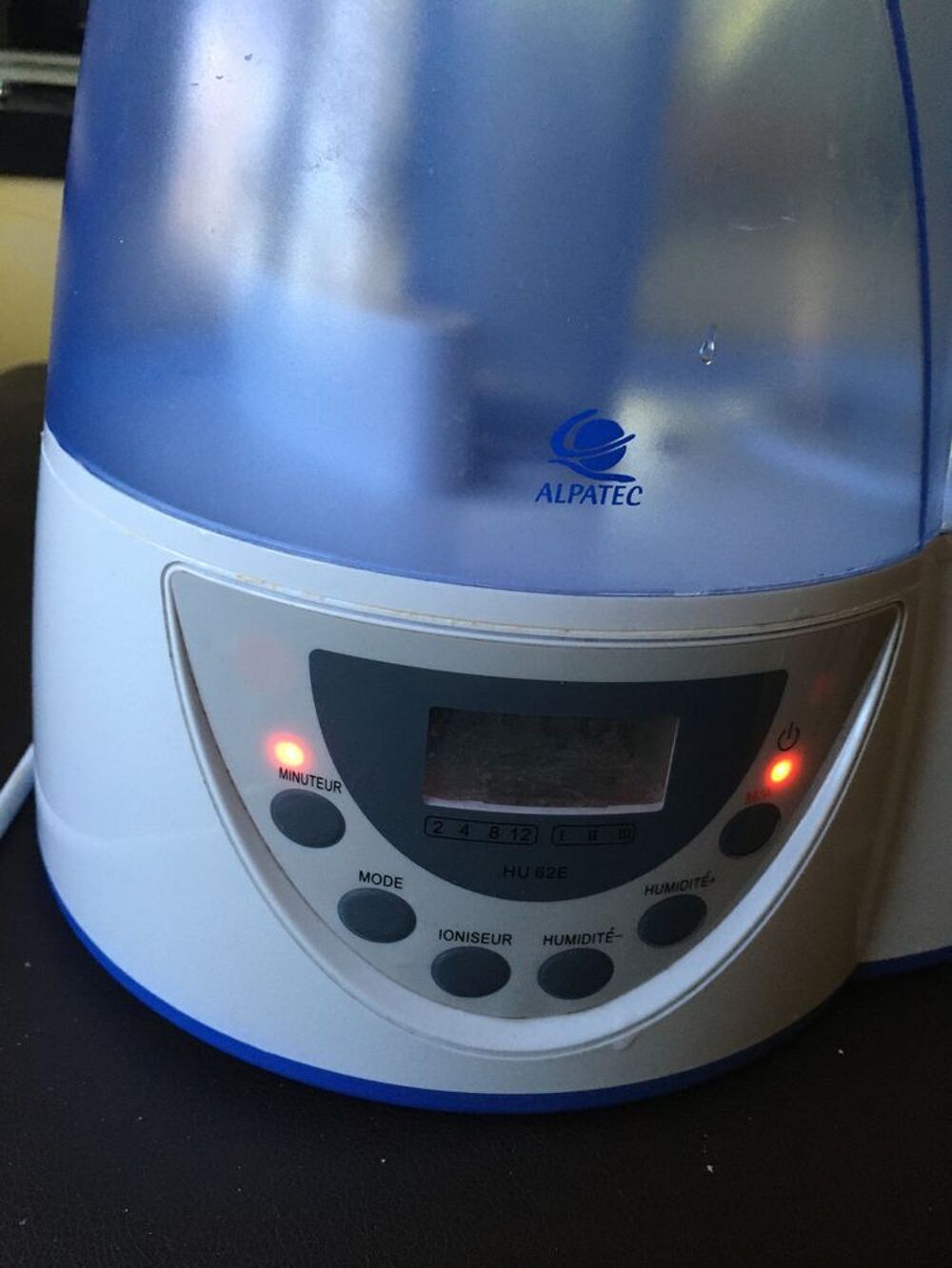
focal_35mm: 29
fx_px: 1063
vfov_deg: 61.7
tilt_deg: -27.1
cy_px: 634
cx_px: 476
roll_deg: -4.7
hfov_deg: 48.2
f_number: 2.2
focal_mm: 4.15
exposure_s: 1/33
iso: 160
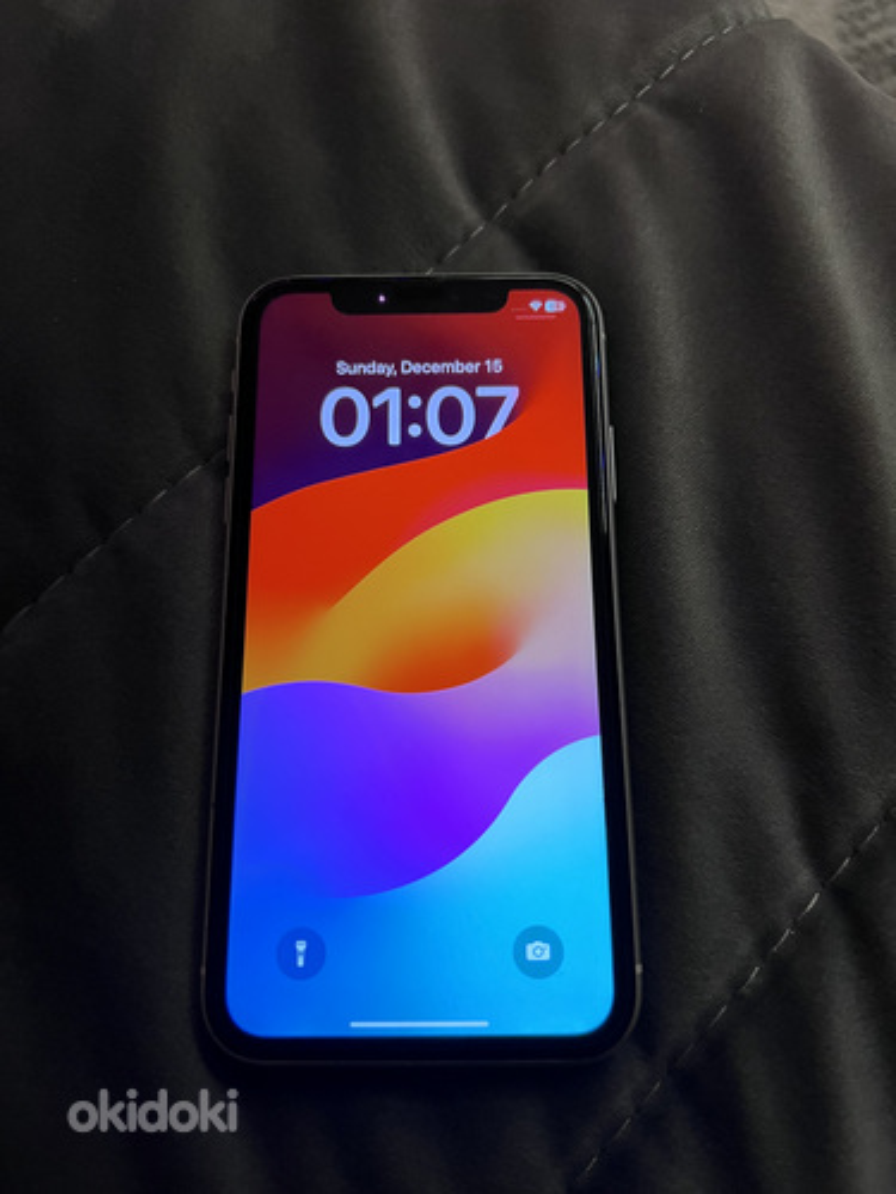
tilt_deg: -74.0
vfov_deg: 67.3
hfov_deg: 53.1
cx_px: 448
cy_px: 597
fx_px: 897
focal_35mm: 26
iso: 250
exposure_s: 1/60
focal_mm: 5.7
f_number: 1.5
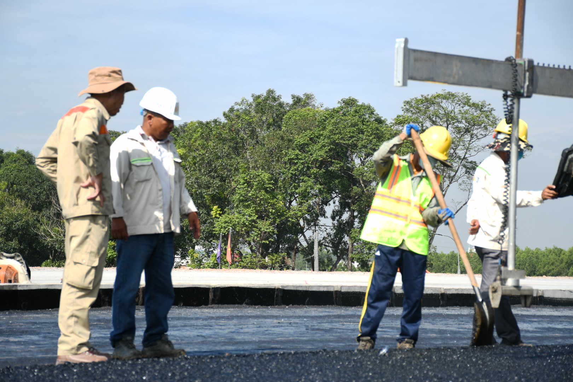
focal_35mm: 112
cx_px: 286
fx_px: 1783
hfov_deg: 18.3
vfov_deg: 12.2
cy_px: 191
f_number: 5.6
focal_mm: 75
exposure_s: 1/200
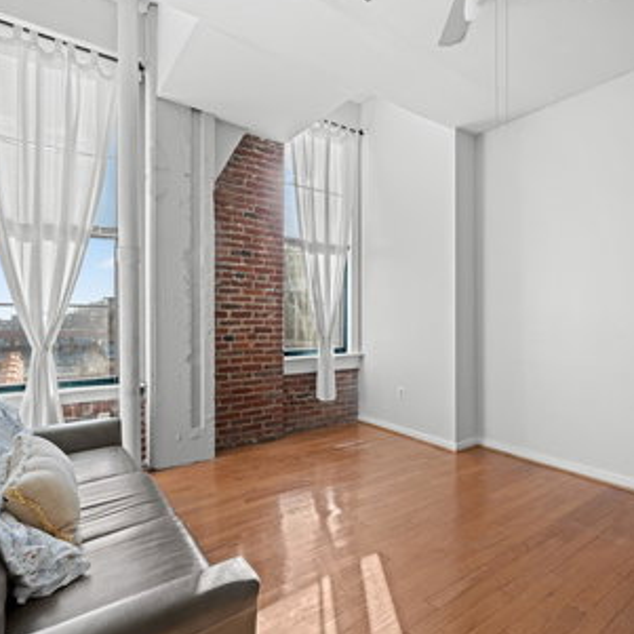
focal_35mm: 19
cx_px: 343
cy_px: 322
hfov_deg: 77.5
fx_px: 394
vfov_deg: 77.7
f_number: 9
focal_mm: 14
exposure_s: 1/40
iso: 320
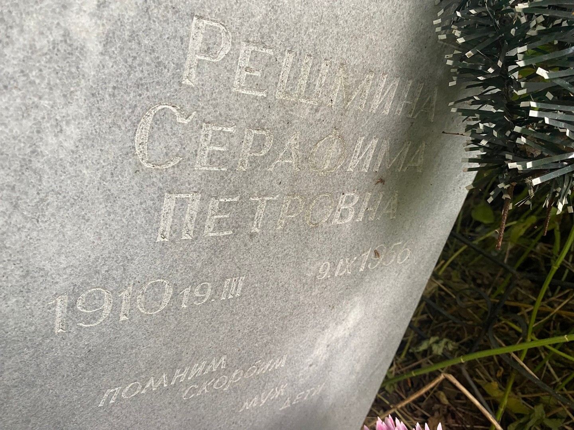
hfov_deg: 67.3
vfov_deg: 53.1
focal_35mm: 26
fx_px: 431
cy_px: 215
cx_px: 287
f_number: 1.8
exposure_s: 1/60
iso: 160
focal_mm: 4.25
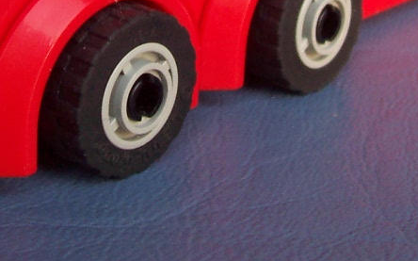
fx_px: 1207
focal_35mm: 106
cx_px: 166
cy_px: -98
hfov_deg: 19.6
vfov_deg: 11.9
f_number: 2.8
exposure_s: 1/45
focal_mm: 5.6
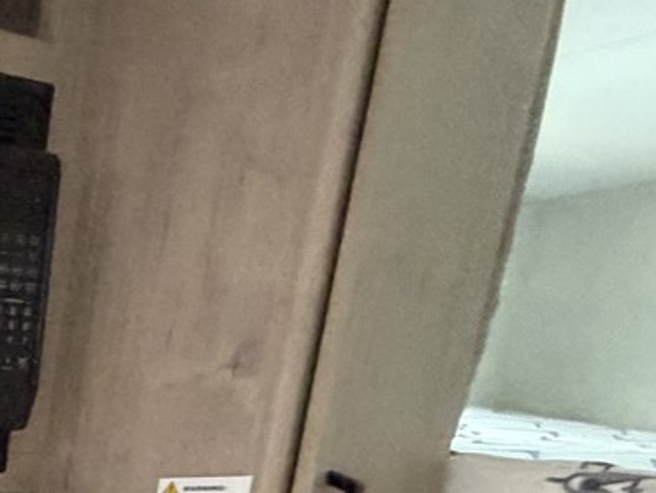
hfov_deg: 18.5
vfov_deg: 19.8
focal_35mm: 60
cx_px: -693
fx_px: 1137
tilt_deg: -17.2
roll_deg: -0.5
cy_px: 817
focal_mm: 2.22
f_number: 2.2
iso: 320
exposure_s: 1/60
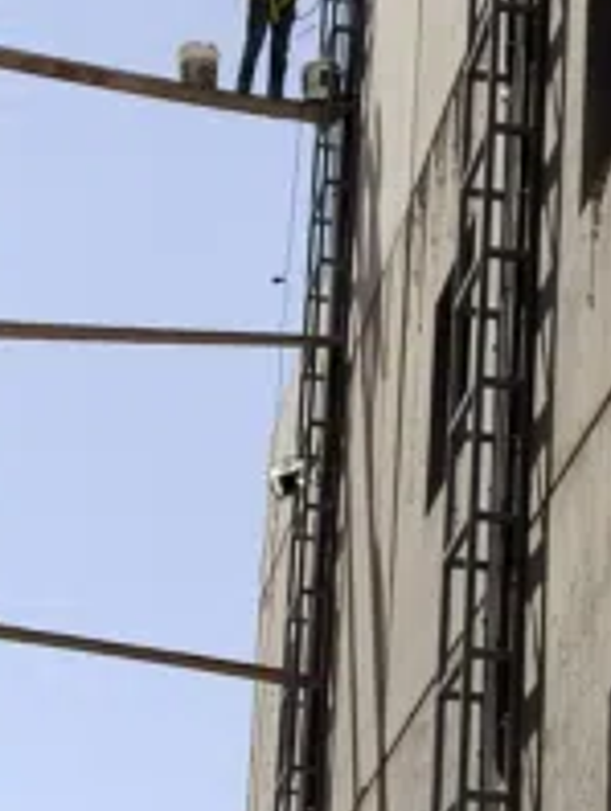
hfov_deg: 12.5
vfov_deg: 16.5
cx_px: 373
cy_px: 549
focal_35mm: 119
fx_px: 2795
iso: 250
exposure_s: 1/2492
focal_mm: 5.52
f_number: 1.9
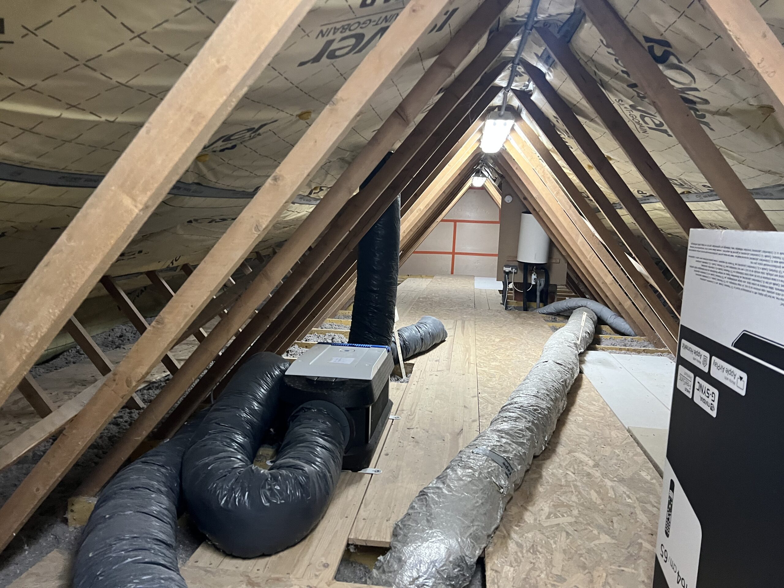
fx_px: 589
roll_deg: -2.5
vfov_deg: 53.1
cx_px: 392
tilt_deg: -5.9
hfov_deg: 67.3
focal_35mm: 26
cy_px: 294
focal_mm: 5.7
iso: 500
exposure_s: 1/50
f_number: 1.5
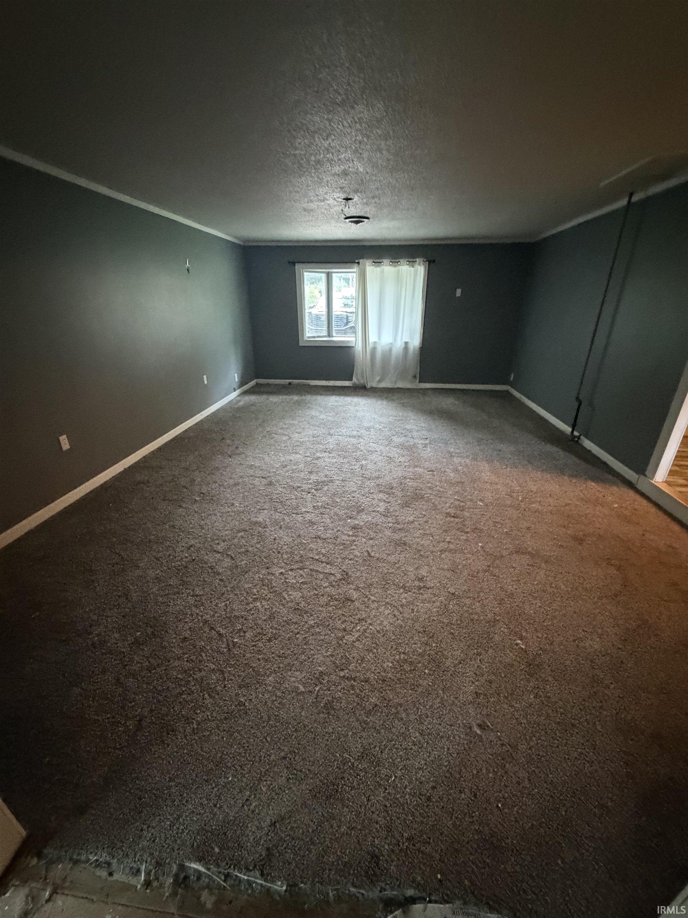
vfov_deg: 102.1
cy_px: 459
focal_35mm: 14
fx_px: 371
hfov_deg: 85.7
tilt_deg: -19.4
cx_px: 344
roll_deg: -0.8
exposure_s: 1/30
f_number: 2.2
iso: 1250
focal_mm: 2.22
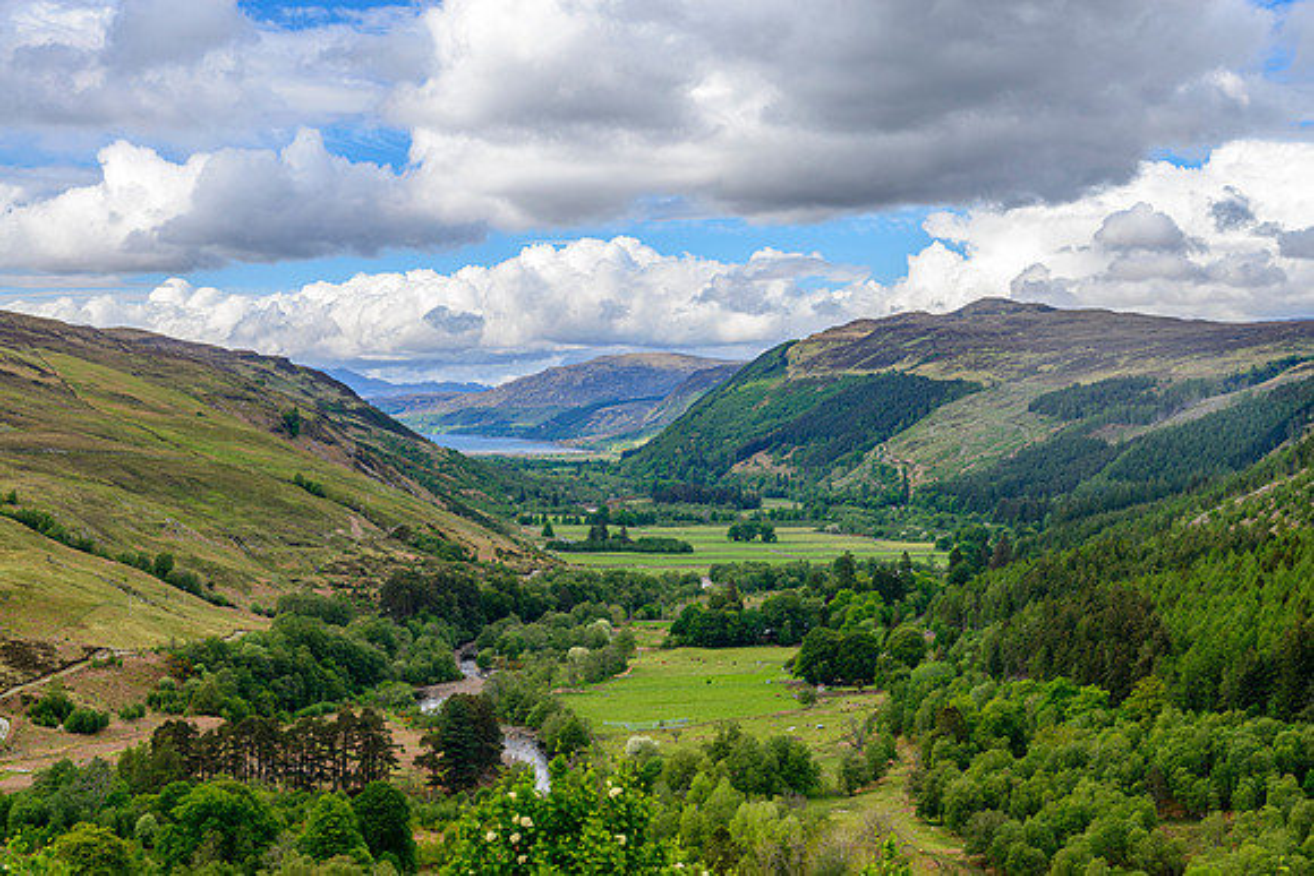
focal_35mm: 56
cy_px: 438
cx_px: 657
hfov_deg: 35.6
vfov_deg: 24.2
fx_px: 2044
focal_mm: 56
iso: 160
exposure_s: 1/60
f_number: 8
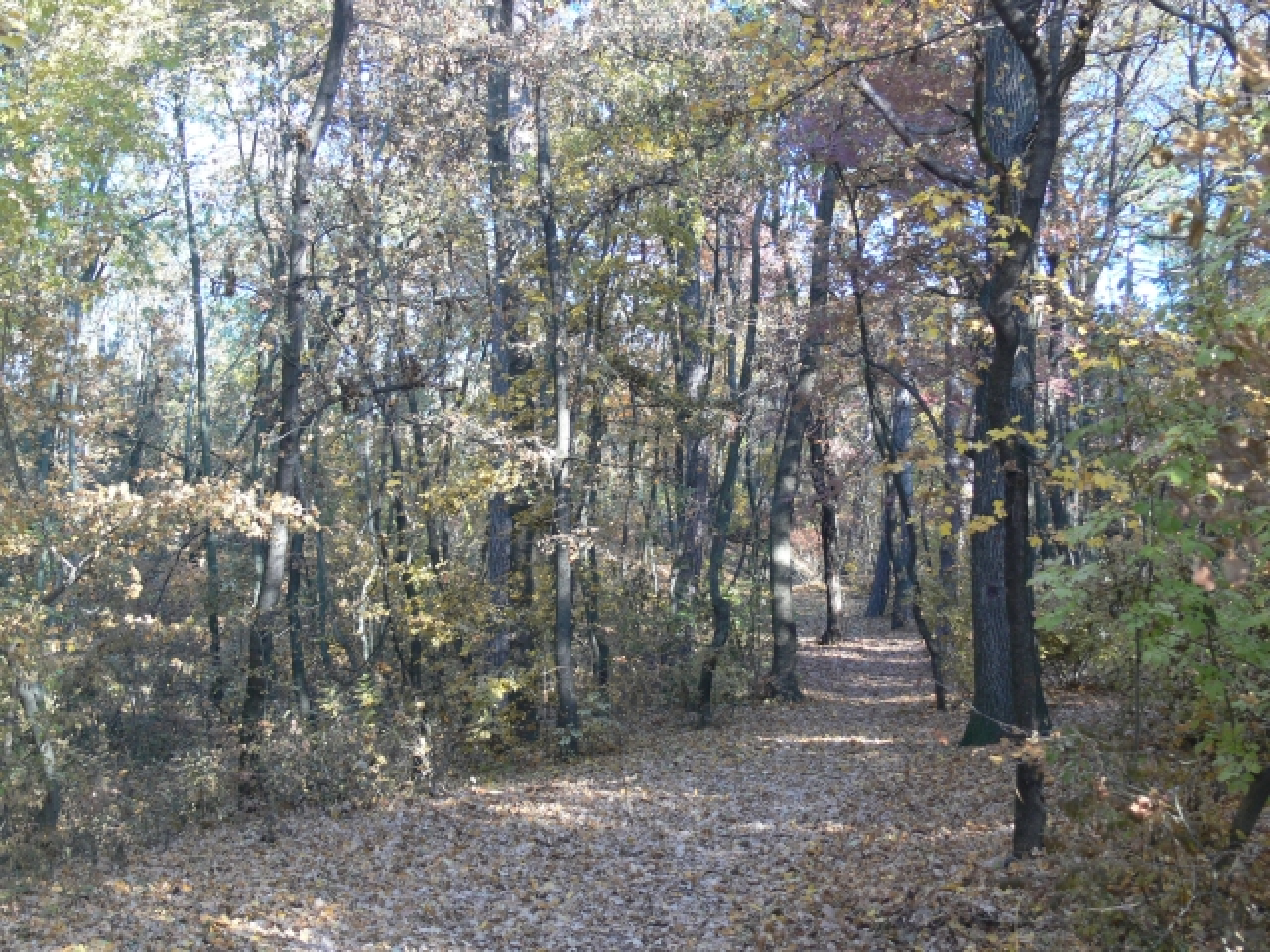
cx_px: 635
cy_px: 476
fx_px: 1981
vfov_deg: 27.0
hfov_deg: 35.5
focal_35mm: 54
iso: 125
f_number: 3.2
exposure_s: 1/30
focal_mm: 11.4
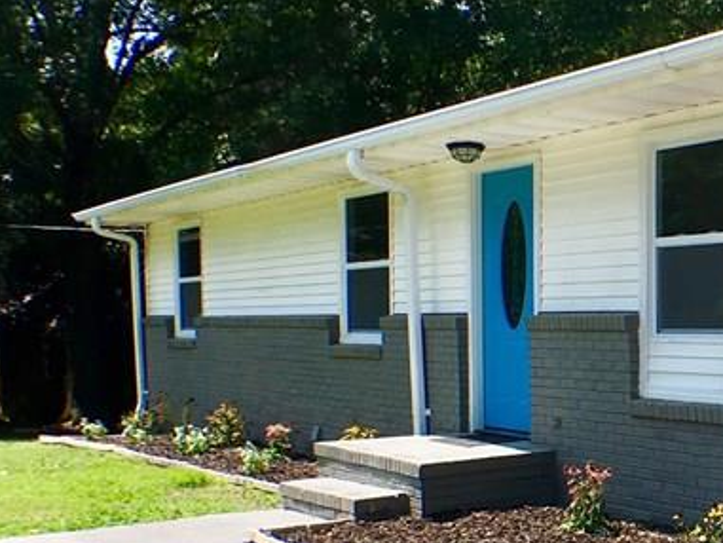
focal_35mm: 78
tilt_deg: -3.6
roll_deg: +0.1
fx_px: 1630
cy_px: 421
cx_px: 805
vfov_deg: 18.8
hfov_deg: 23.4
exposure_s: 1/1083
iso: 25
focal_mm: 4.15
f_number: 2.2
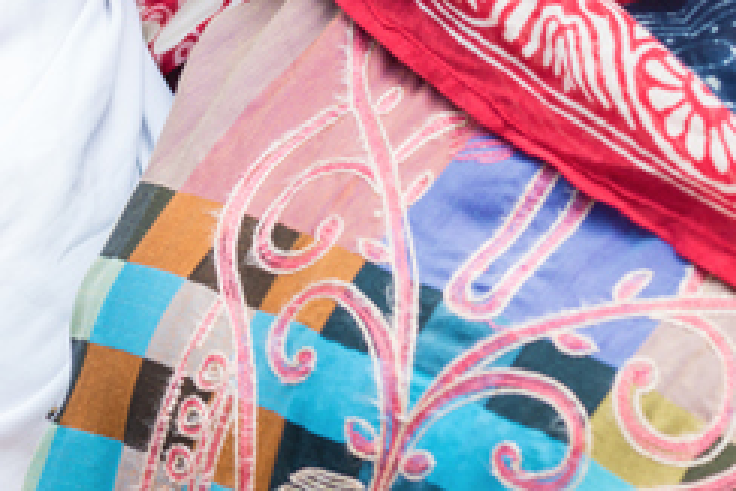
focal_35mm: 326
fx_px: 6669
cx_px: 151
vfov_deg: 4.2
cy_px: -233
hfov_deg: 6.3
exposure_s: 1/250
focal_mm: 110
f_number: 5.6
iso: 200
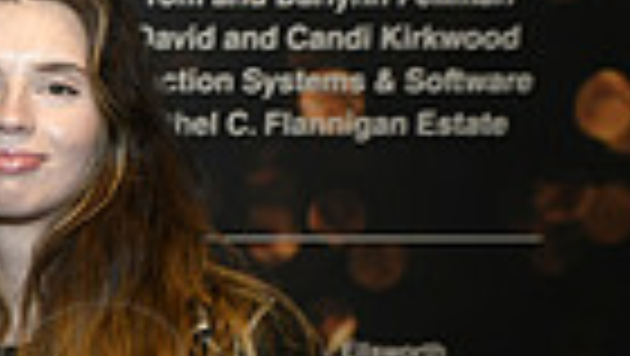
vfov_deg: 9.3
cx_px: -562
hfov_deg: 14.6
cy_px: 593
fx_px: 2106
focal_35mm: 126
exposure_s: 1/60
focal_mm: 29
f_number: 5.6
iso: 1600
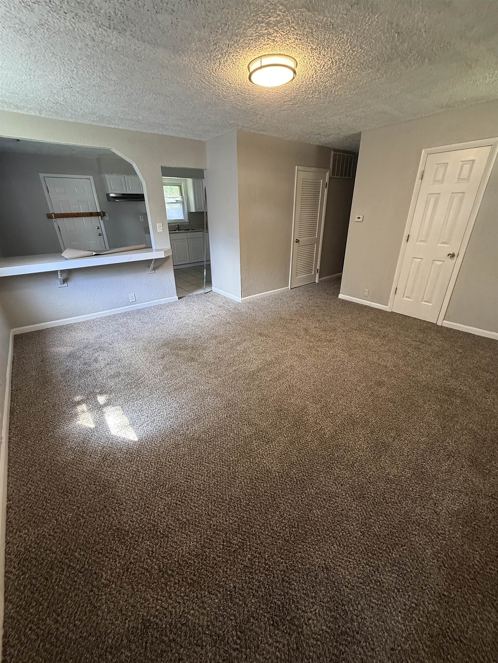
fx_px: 269
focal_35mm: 14
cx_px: 249
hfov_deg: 85.7
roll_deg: +1.3
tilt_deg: -25.0
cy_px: 332
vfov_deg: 102.1
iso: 320
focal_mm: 2.22
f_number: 2.2
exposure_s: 1/60
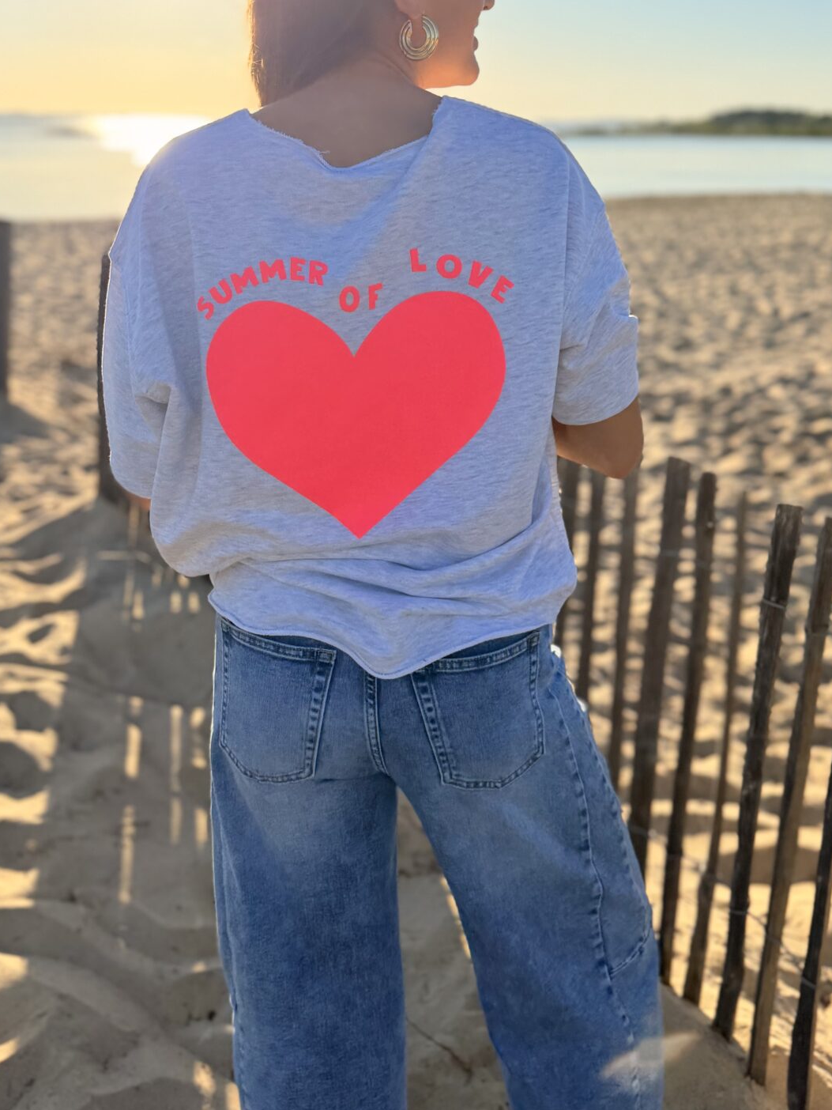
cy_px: 430
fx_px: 1122
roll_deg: -1.4
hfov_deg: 40.7
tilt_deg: -15.1
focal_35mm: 35
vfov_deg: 52.2
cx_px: 413
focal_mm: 6.76
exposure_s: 1/3279
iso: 100
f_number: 1.78
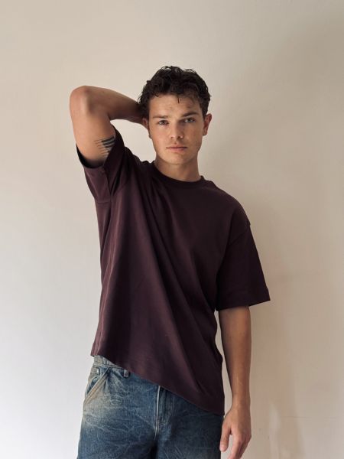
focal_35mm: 48
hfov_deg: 30.3
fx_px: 636
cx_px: 172
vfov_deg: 39.7
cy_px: 230
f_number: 1.78
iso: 125
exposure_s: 1/60
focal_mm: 6.76
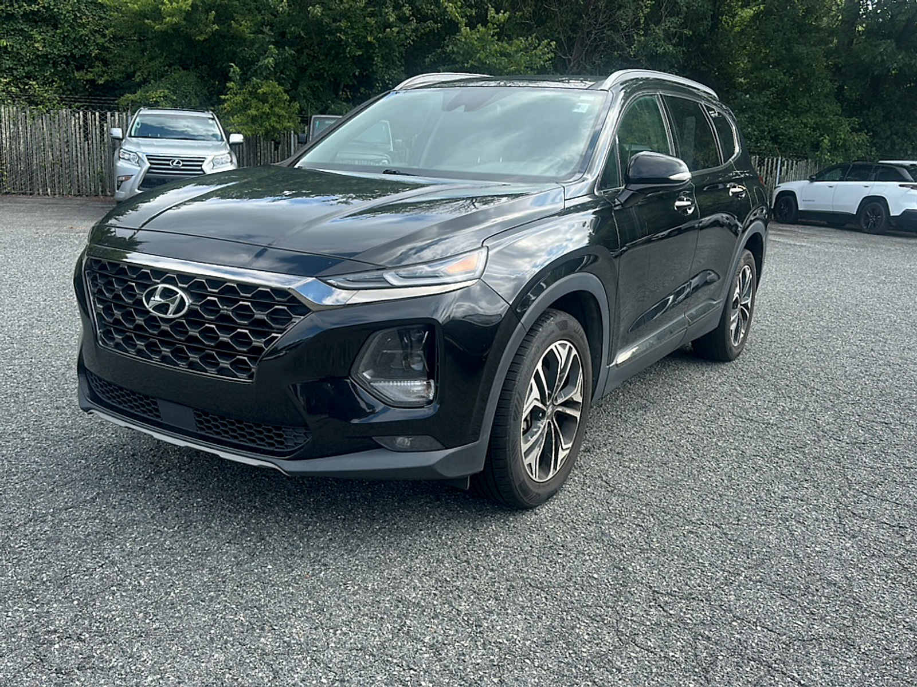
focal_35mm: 25
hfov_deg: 69.4
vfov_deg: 54.9
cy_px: 344
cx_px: 458
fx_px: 662
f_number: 1.78
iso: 80
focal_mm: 6.86
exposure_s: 1/1416
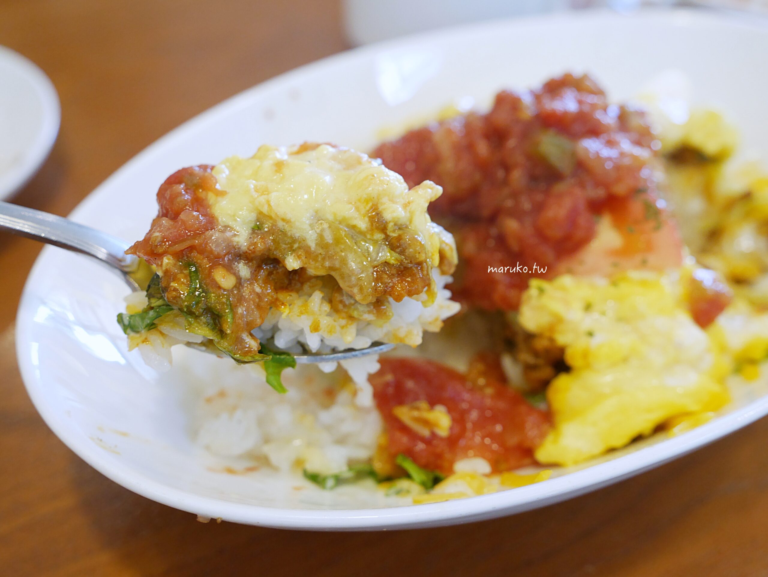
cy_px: 288
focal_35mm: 44
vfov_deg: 32.9
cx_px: 384
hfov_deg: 42.9
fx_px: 977
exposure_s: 1/60
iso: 1000
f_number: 3.5
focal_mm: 22
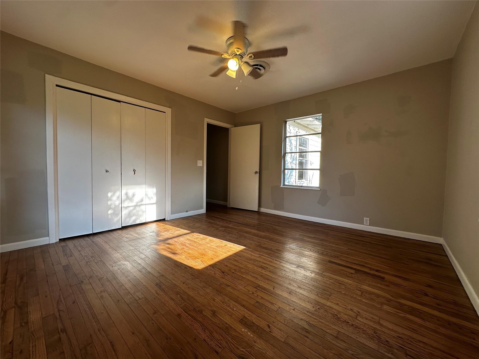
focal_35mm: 14
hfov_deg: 102.1
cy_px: 180
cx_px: 240
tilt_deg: -2.6
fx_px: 194
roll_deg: -1.1
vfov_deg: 85.7
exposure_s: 1/108
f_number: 2.2
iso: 40
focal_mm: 2.22
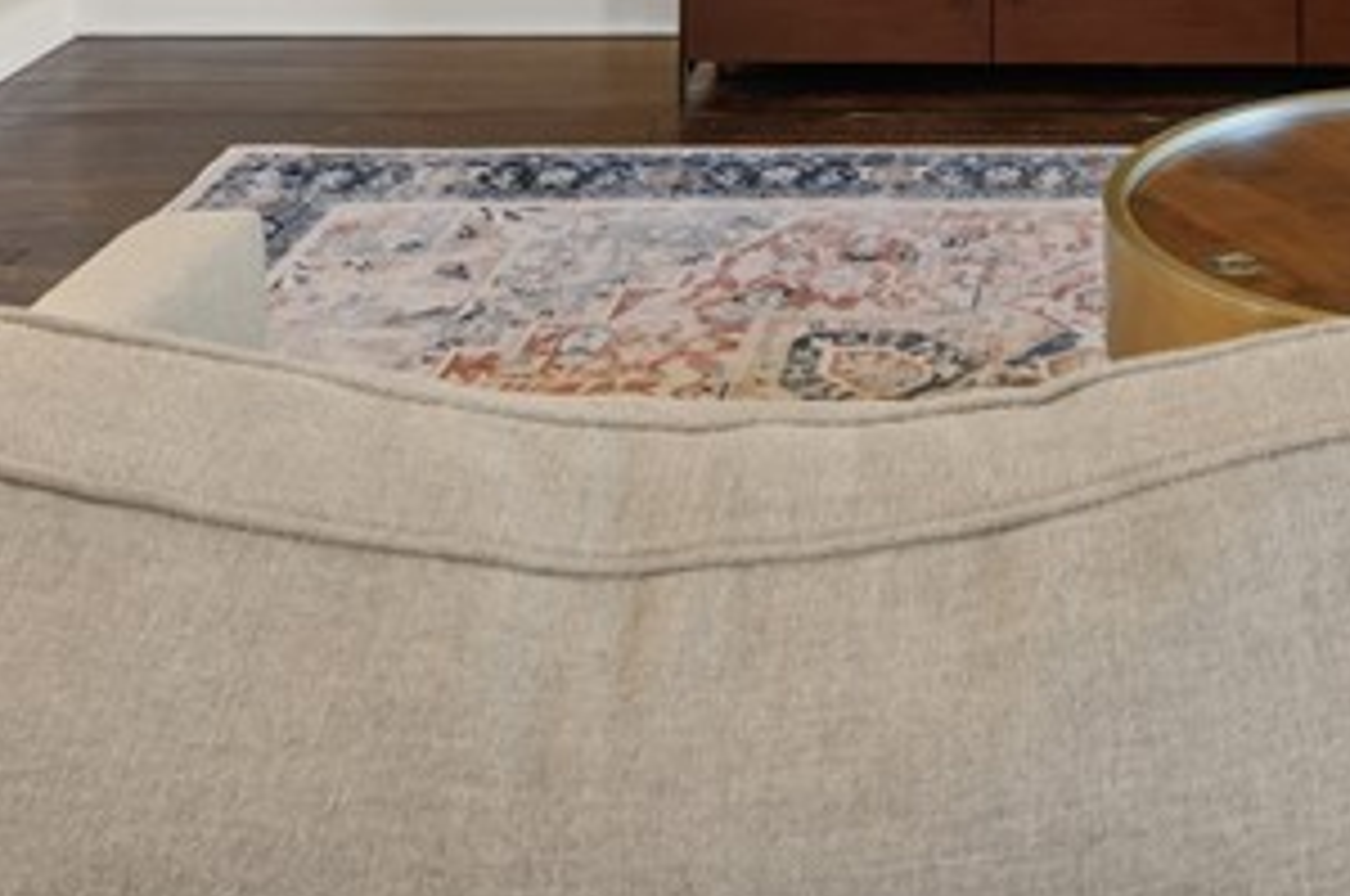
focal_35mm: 58
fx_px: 2171
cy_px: -552
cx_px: 1145
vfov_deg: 19.4
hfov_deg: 33.2
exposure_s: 1/5
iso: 1250
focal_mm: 16
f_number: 9
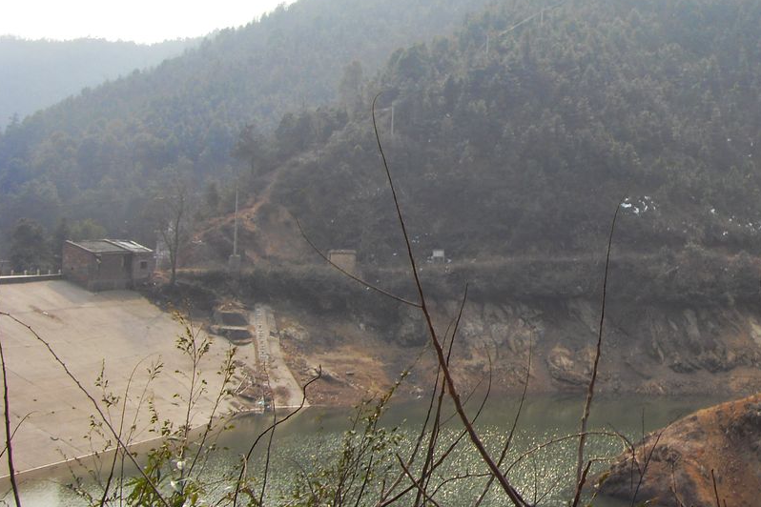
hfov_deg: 32.3
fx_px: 1289
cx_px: 567
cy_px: 205
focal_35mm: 61
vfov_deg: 22.2
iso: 80
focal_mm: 6.6
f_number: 6.2
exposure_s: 1/180
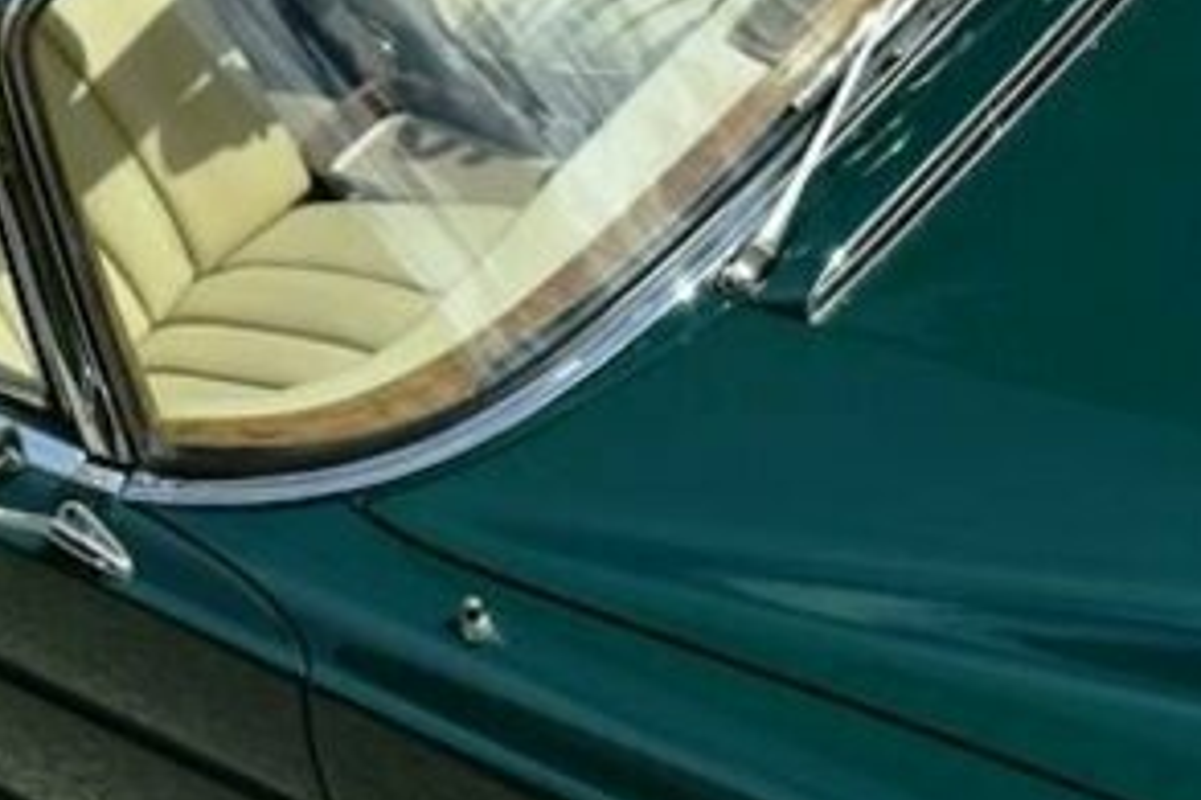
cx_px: 603
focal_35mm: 160
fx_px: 5335
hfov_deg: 12.8
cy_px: 382
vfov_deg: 8.6
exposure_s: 1/400
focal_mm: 26
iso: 400
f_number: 11
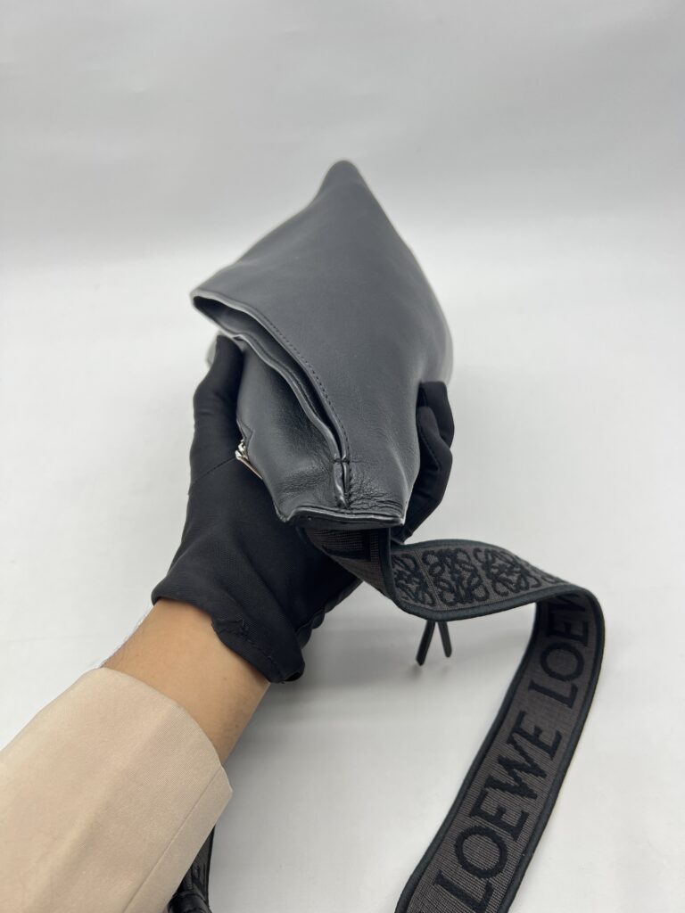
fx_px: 686
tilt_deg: -40.1
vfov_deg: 67.3
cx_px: 342
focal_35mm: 26
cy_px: 456
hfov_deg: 53.1
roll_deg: +3.7
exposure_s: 1/100
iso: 40
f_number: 1.5
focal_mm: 5.7
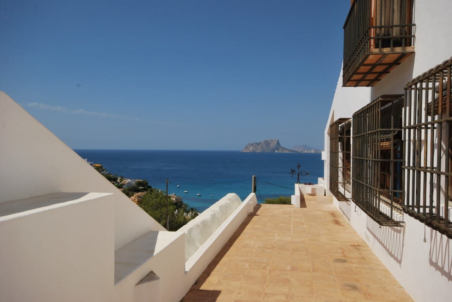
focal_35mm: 30
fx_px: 377
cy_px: 151
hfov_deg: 61.9
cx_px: 226
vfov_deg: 43.7
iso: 100
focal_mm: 20
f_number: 13
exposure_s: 1/200
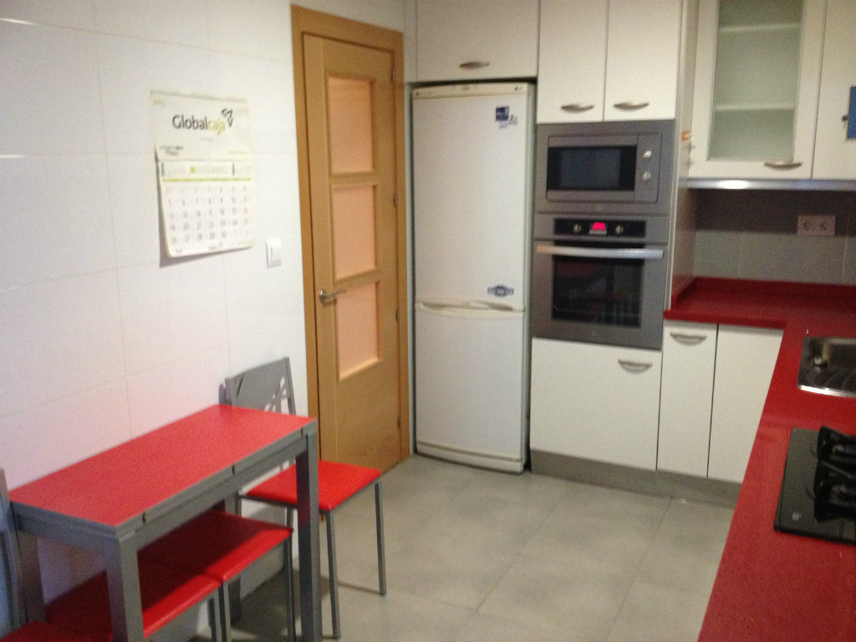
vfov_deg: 40.7
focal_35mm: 35
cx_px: 428
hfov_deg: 52.6
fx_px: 865
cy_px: 321
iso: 400
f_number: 2.4
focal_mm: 4.28
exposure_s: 1/20
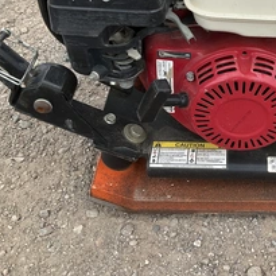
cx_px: 234
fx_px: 451
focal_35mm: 50
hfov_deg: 32.7
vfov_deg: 33.5
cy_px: 79
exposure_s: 1/749
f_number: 1.8
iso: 25
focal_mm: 3
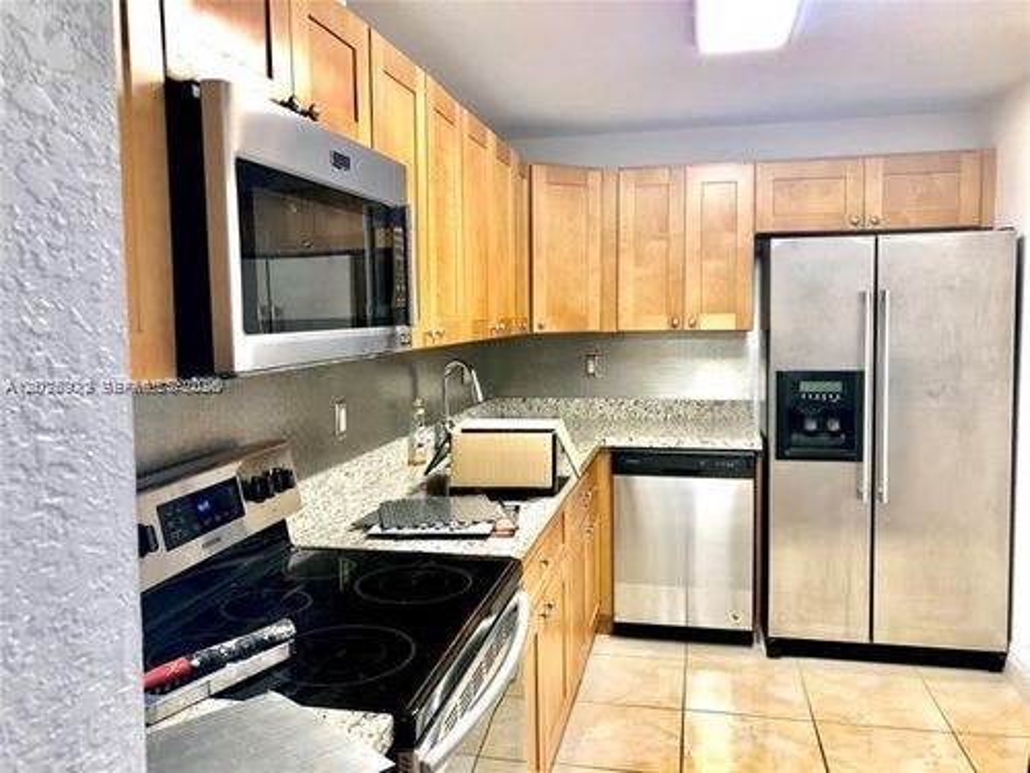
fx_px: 833
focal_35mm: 28
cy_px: 386
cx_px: 515
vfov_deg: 49.7
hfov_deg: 63.4
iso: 40
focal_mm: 3.99
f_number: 1.8
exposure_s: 1/20
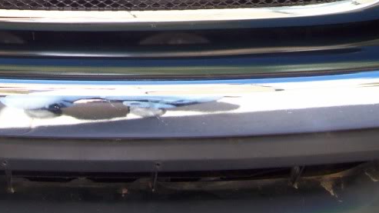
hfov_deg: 27.1
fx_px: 774
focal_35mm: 77
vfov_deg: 14.9
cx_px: 91
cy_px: -77
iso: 80
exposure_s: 1/266
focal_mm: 5.6
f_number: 2.7
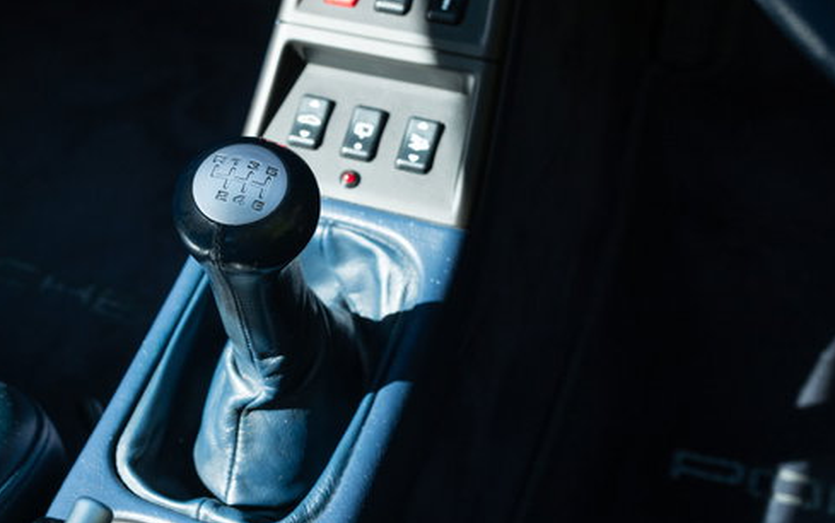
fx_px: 1275
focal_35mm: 56
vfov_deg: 23.2
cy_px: 271
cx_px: 225
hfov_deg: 35.6
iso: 1250
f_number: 6.3
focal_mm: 35
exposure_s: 1/200
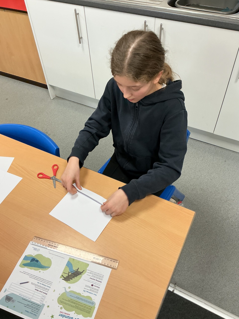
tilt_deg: -49.8
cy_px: 160
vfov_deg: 61.7
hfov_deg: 48.2
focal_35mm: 29
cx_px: 120
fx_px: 267
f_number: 1.8
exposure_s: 1/60
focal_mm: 3
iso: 80
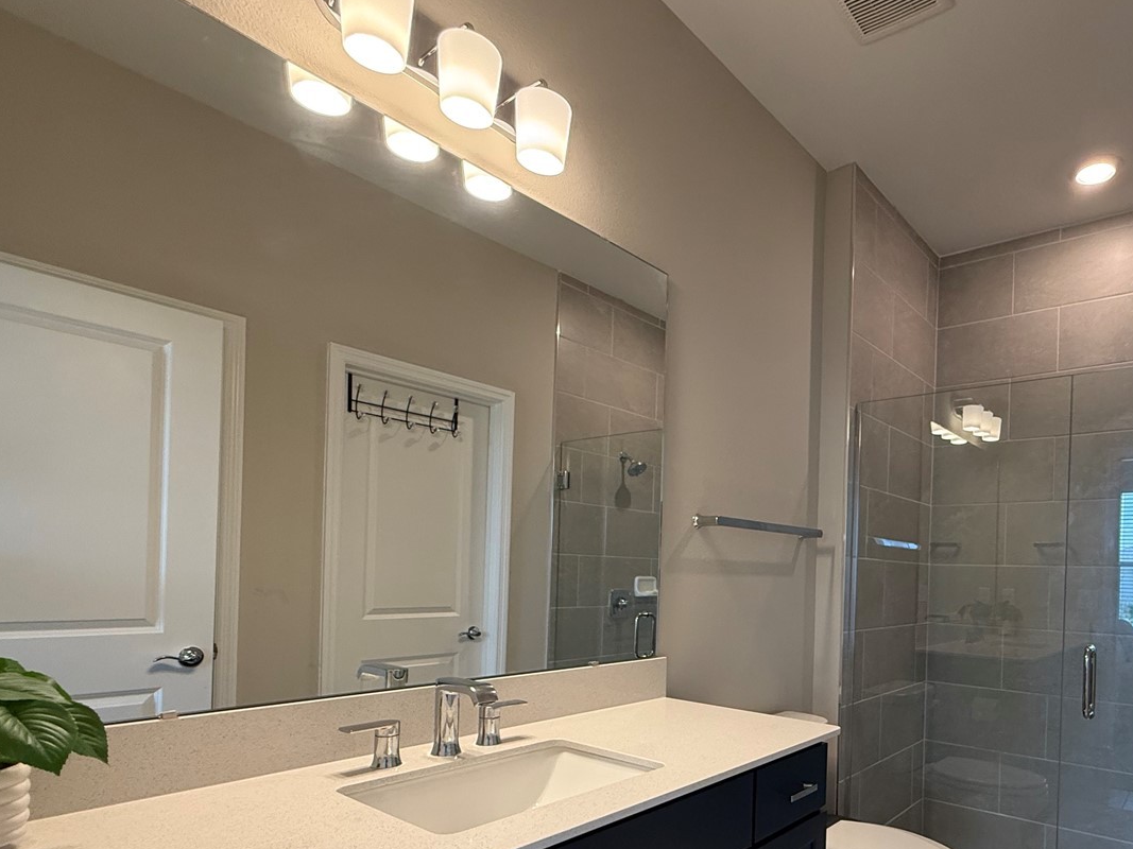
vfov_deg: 61.7
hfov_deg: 76.4
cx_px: 758
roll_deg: -1.8
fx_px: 687
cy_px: 575
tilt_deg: -0.4
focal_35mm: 21
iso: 250
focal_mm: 2.22
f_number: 2.2
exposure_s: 1/120
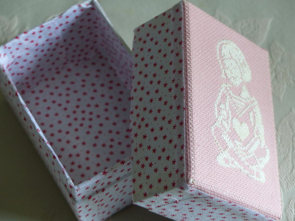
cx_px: 148
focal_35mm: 89
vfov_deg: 16.6
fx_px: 758
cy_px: 110
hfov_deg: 22.0
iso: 250
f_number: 2.8
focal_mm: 16
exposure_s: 1/60
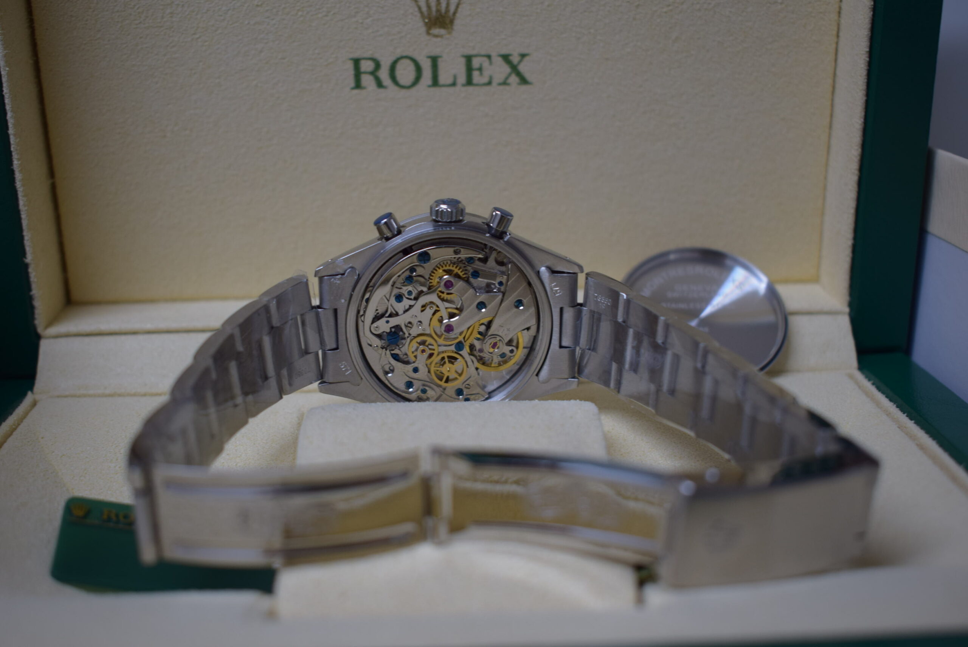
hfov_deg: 38.9
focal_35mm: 51
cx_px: 484
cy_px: 324
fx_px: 1372
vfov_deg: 26.5
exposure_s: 1/60
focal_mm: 34
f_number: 4.5
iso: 360
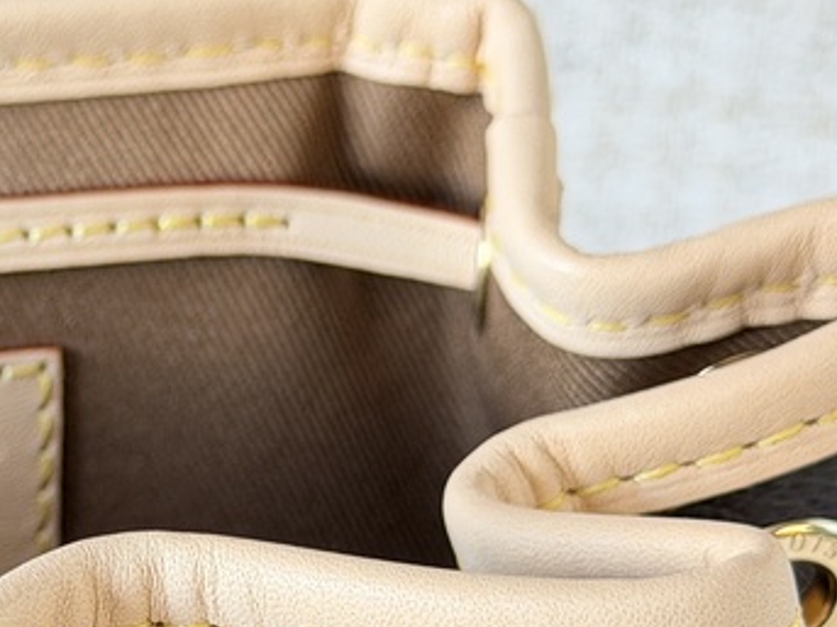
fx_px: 3408
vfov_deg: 10.5
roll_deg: -1.2
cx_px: -117
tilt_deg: -28.9
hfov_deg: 13.7
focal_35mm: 141
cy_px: 527
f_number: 1.78
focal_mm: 6.76
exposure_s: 1/57
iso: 100
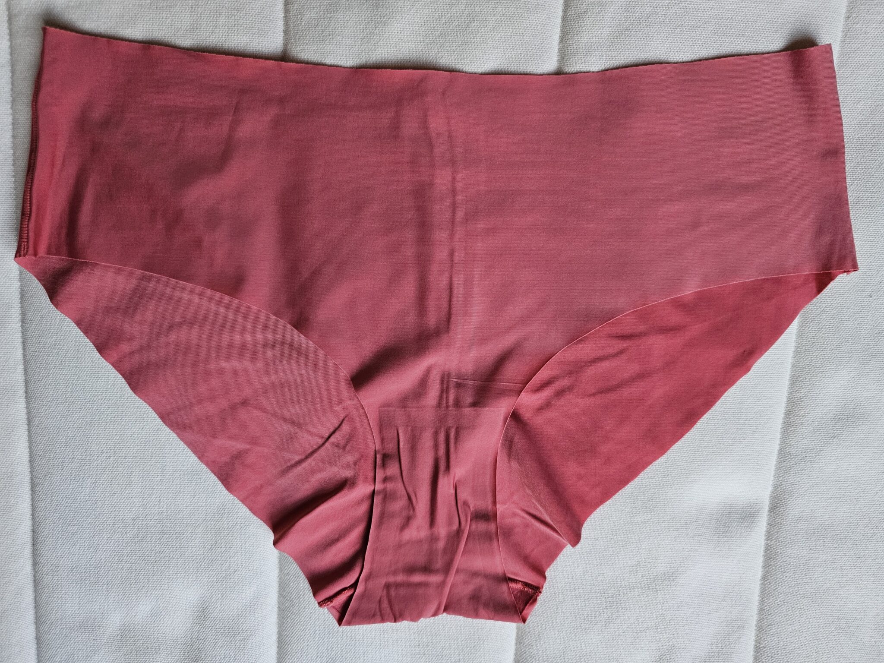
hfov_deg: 73.9
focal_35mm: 23
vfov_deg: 58.9
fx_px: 587
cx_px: 442
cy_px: 332
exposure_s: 1/60
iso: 500
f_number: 1.7
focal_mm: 6.3
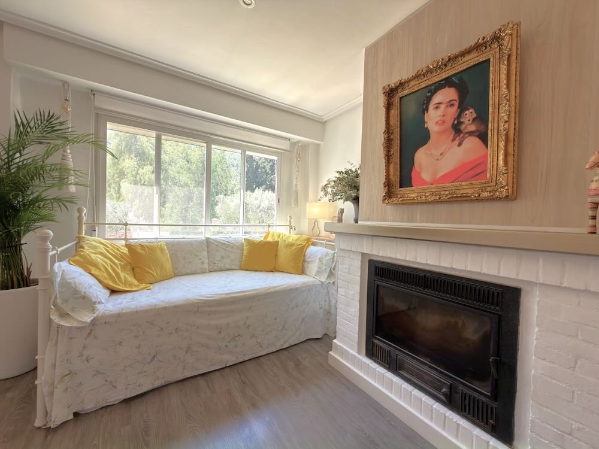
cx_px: 300
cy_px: 224
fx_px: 242
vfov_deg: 85.7
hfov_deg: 102.1
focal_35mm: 14
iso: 50
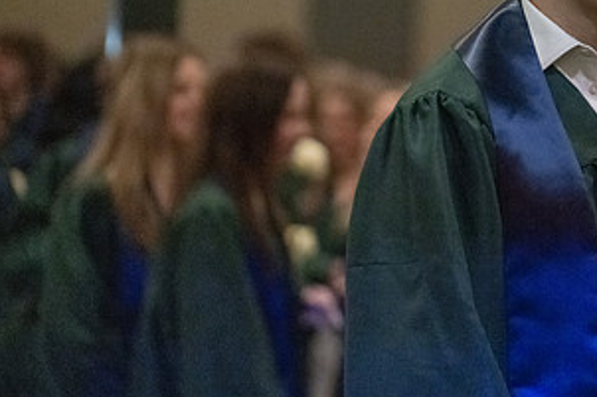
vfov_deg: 5.6
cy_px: 33
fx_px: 4077
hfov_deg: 8.3
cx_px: 546
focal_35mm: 246
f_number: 2.8
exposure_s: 1/320
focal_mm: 128
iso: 20000
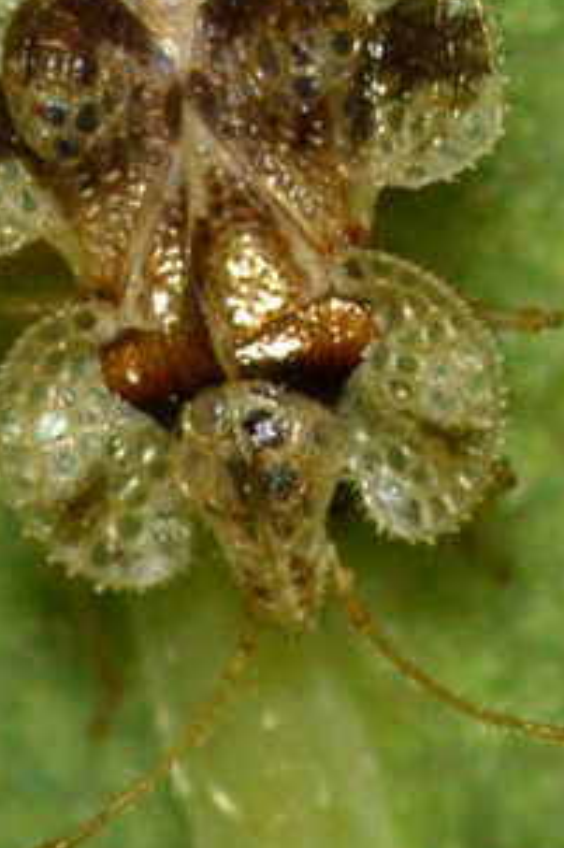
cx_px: 182
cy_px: 95
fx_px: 7481
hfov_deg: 4.3
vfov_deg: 6.5
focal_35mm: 318
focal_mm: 100
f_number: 22
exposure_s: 1/200
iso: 100
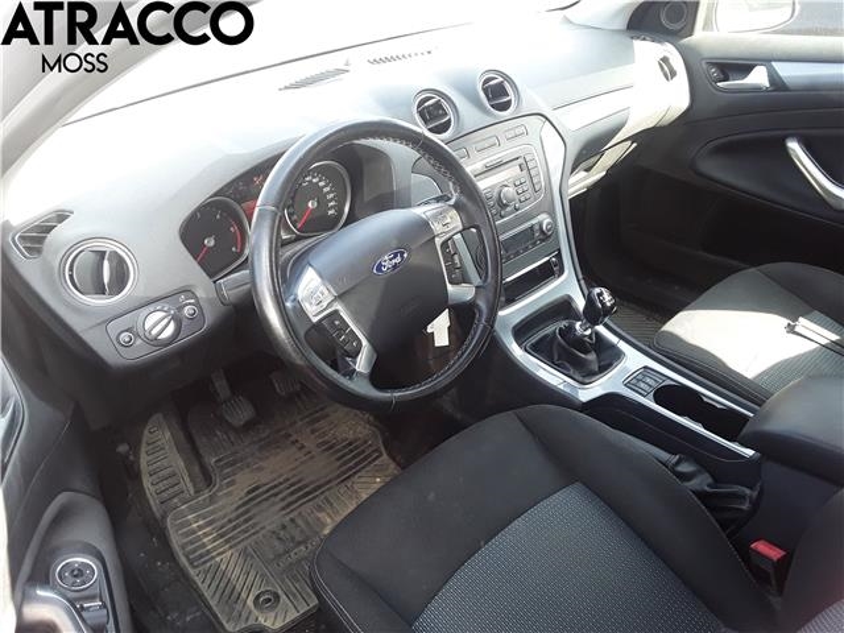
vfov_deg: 49.7
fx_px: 683
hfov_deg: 63.4
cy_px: 316
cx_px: 422
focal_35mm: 28
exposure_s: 1/50
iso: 64
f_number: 1.9
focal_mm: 2.91
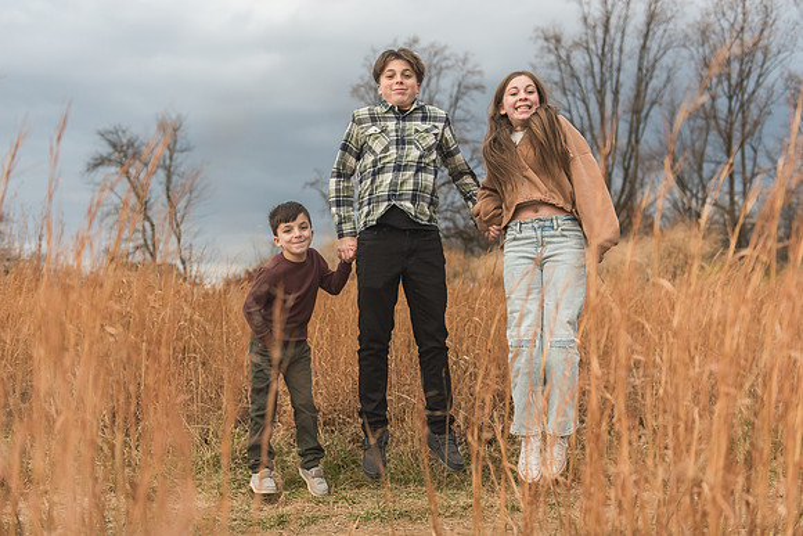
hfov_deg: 48.4
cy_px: 268
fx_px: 892
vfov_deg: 33.4
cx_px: 402
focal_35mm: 40
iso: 800
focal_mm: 40
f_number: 3.2
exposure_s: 1/800
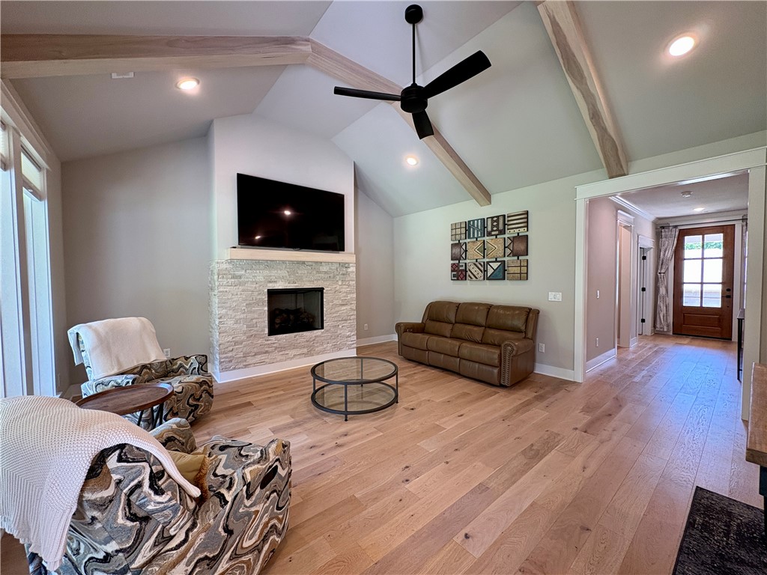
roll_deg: +0.4
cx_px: 384
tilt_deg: -1.3
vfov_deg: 85.7
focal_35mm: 14
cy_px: 288
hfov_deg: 102.1
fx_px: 310
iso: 200
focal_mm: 2.22
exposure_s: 1/60
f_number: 2.2
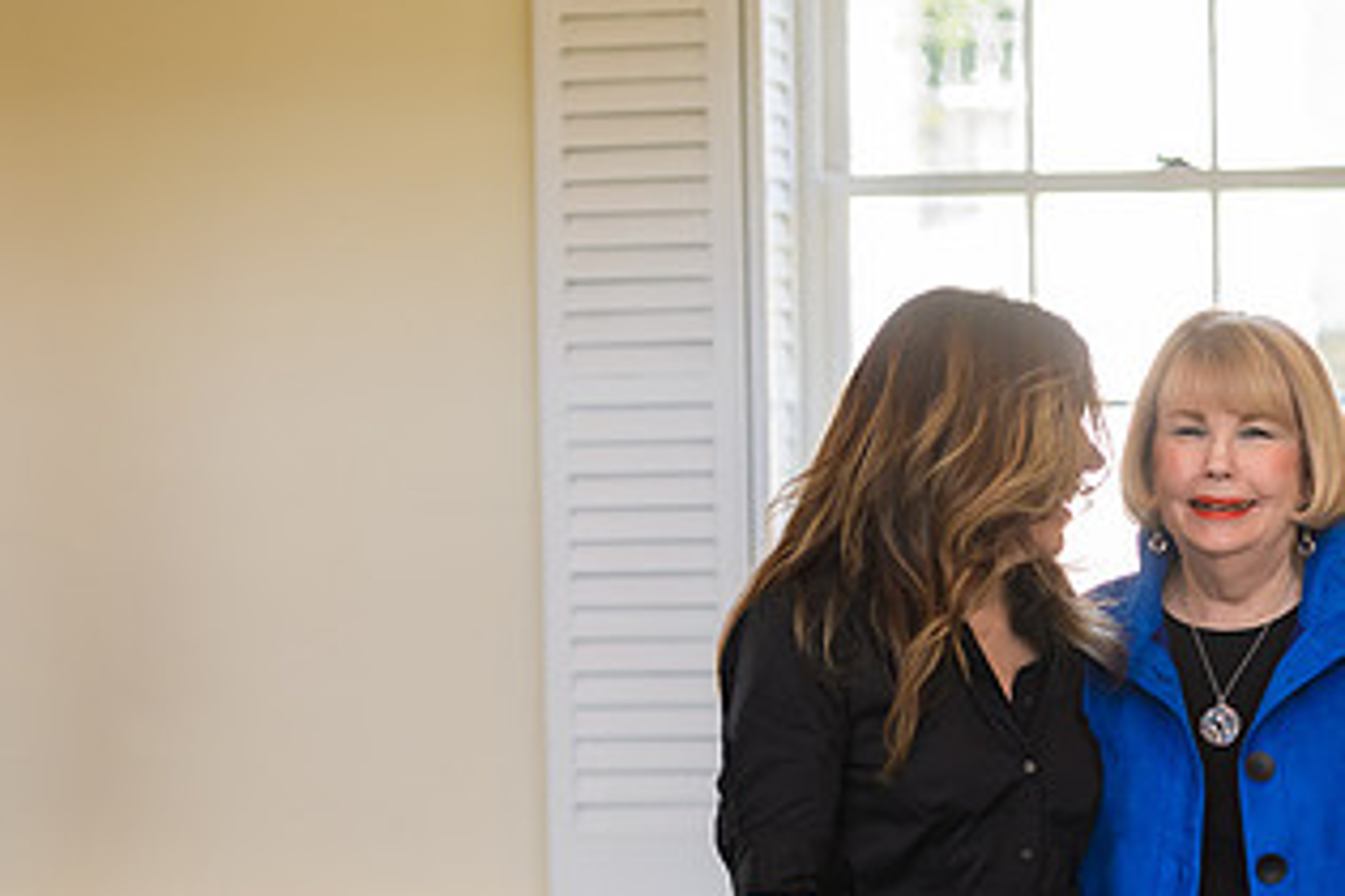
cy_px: 668
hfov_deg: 11.1
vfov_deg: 7.5
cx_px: 1200
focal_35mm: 184
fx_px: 6874
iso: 400
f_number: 3.2
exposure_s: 1/125
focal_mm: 100
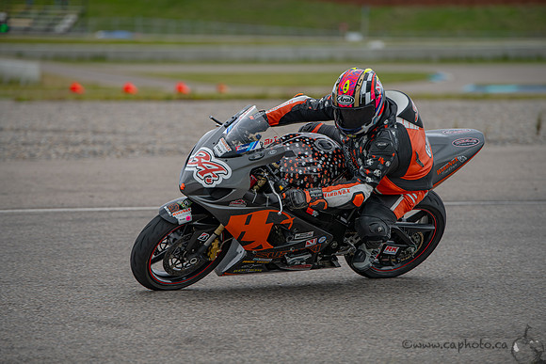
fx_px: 3034
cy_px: 182
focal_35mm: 200
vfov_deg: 6.9
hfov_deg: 10.3
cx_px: 273
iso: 110
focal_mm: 200
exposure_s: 1/1250
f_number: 3.5
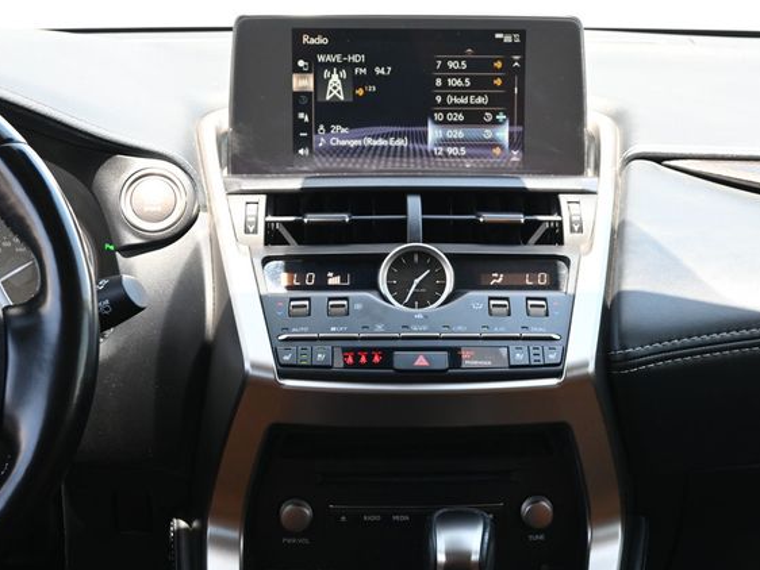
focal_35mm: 71
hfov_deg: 27.5
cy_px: 286
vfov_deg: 20.9
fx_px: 1550
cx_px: 423
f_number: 6
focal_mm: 43
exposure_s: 1/125
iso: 1000
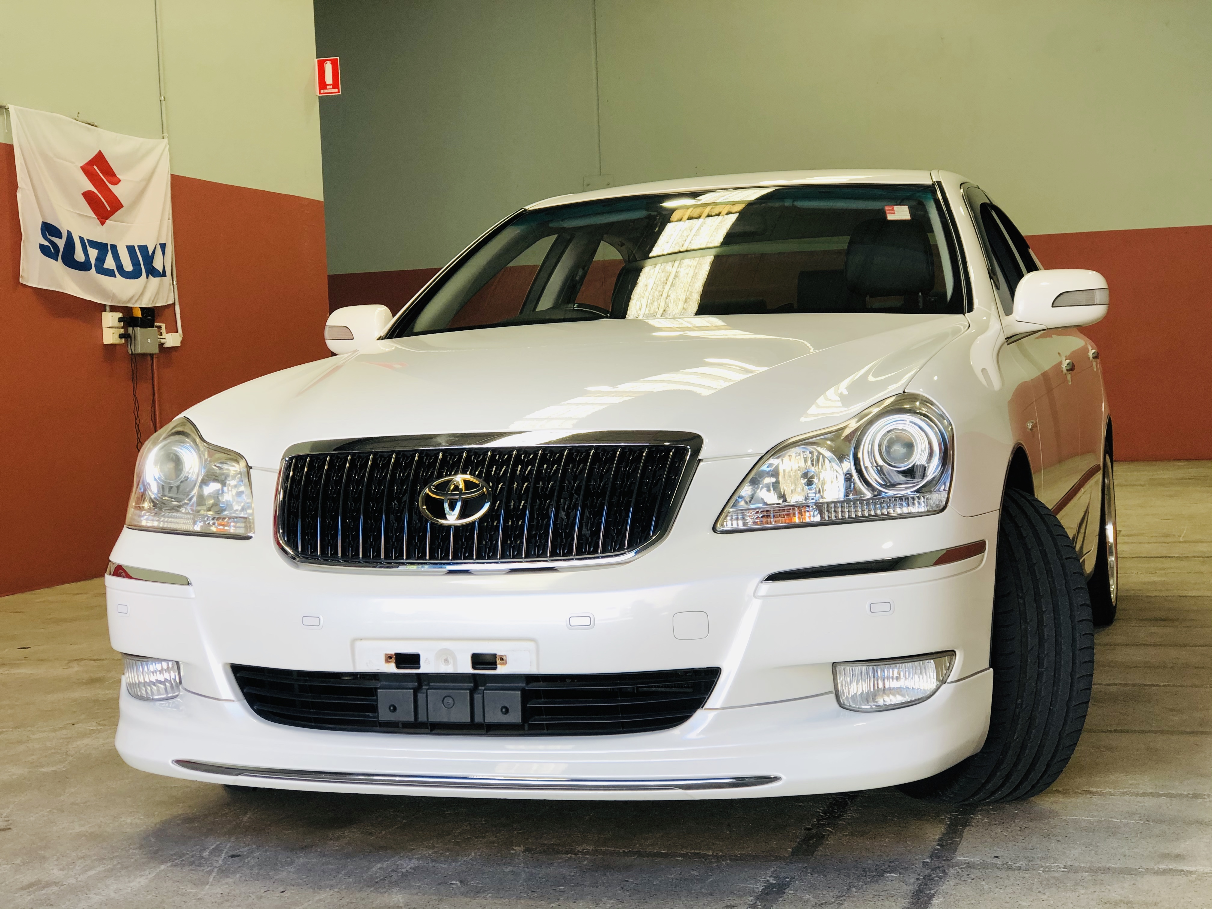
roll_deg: +1.5
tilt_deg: -3.1
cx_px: 606
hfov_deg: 33.8
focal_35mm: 57
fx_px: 1996
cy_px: 454
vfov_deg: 25.7
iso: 20
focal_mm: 6.6
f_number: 2.8
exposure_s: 1/50
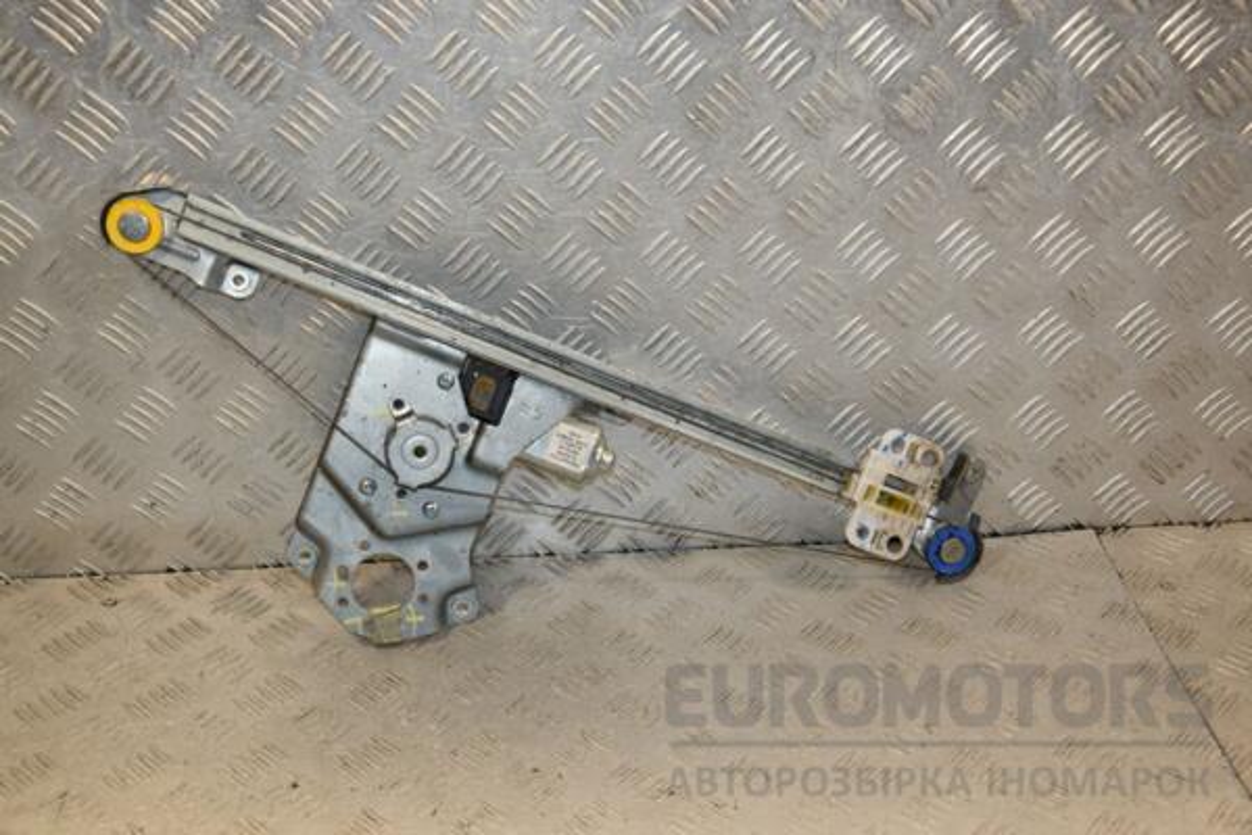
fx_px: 1669
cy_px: 418
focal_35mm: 48
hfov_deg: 41.1
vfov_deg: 28.1
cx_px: 626
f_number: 6.3
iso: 800
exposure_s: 1/200
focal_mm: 32
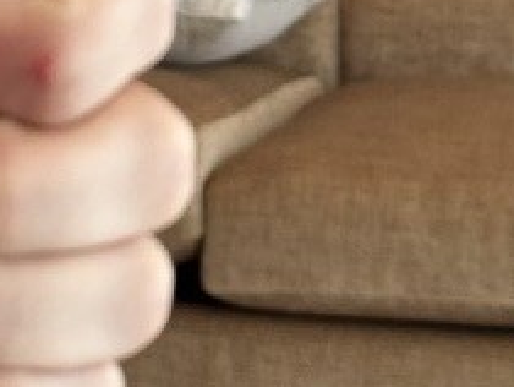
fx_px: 3479
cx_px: 39
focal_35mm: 234
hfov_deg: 8.4
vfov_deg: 6.1
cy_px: -561
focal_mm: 6.76
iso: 100
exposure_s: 1/120
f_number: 1.78
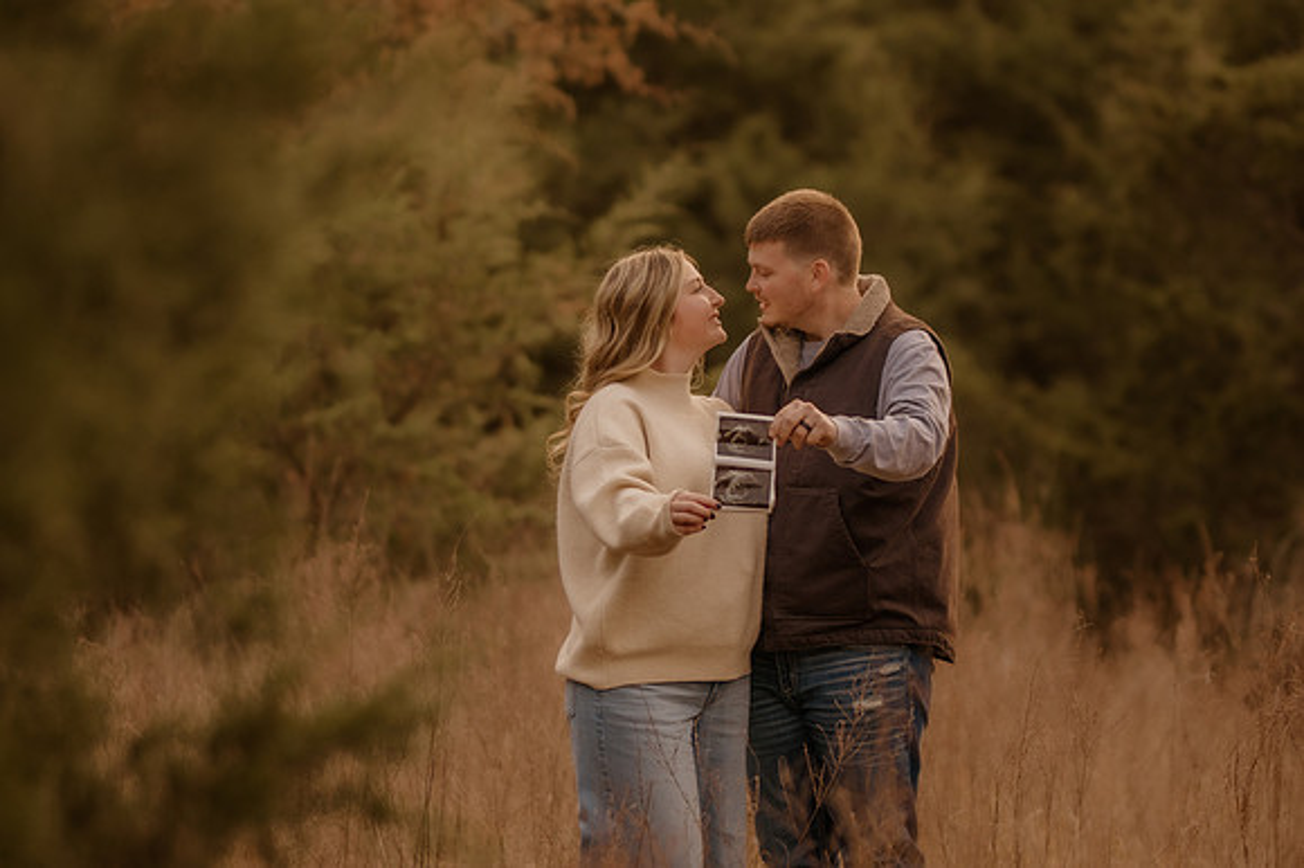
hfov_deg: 16.1
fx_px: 4597
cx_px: 652
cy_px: 434
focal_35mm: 127
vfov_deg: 10.8
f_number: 1.4
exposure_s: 1/1250
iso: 320
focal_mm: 85
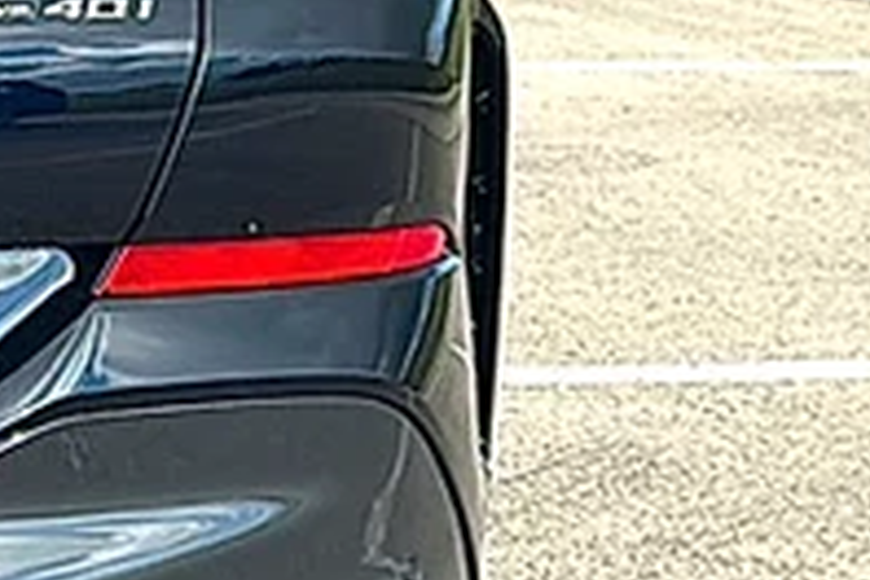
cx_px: -655
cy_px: 55
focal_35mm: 136
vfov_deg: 10.0
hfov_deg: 13.6
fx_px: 3286
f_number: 1.78
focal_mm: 6.86
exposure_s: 1/2262
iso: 80
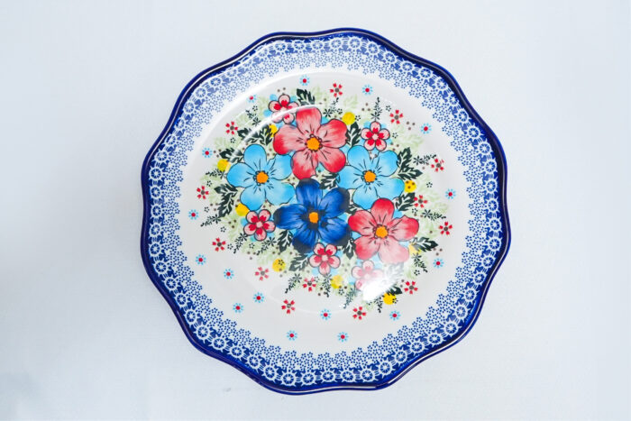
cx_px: 316
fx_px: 736
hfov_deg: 46.4
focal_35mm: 42
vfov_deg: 31.9
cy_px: 210
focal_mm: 28
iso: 2500
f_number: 9
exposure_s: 1/160
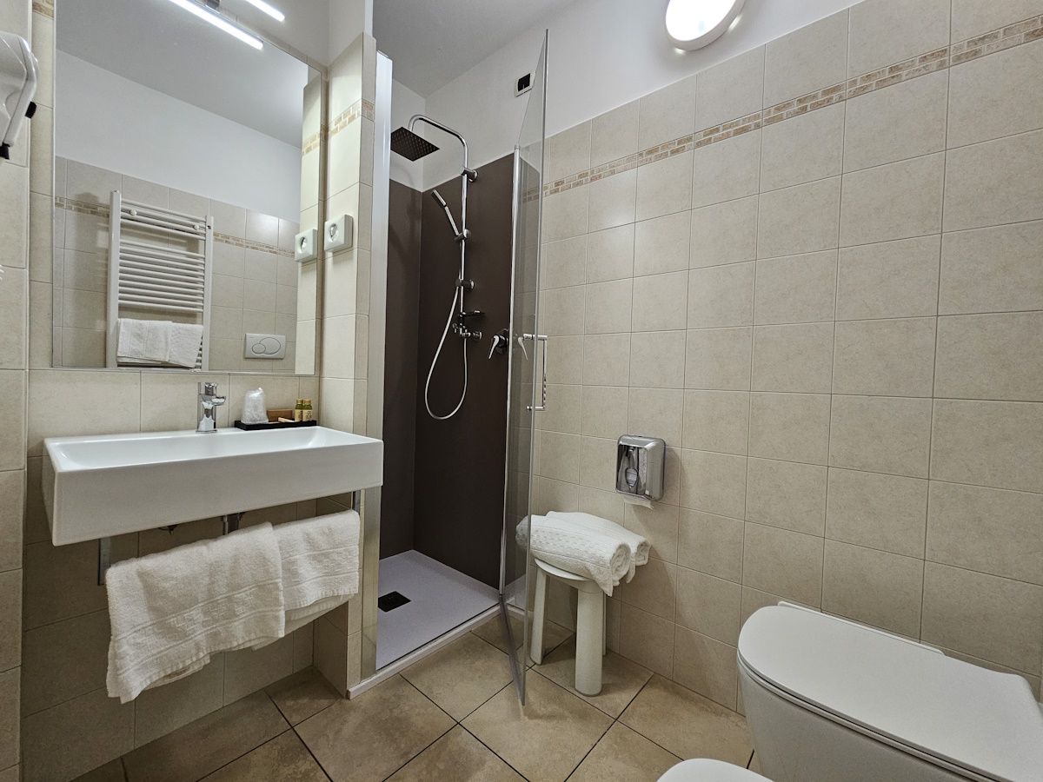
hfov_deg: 106.2
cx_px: 522
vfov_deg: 89.9
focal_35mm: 13
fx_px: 392
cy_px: 391
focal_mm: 2.2
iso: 320
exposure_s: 1/50
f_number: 2.2
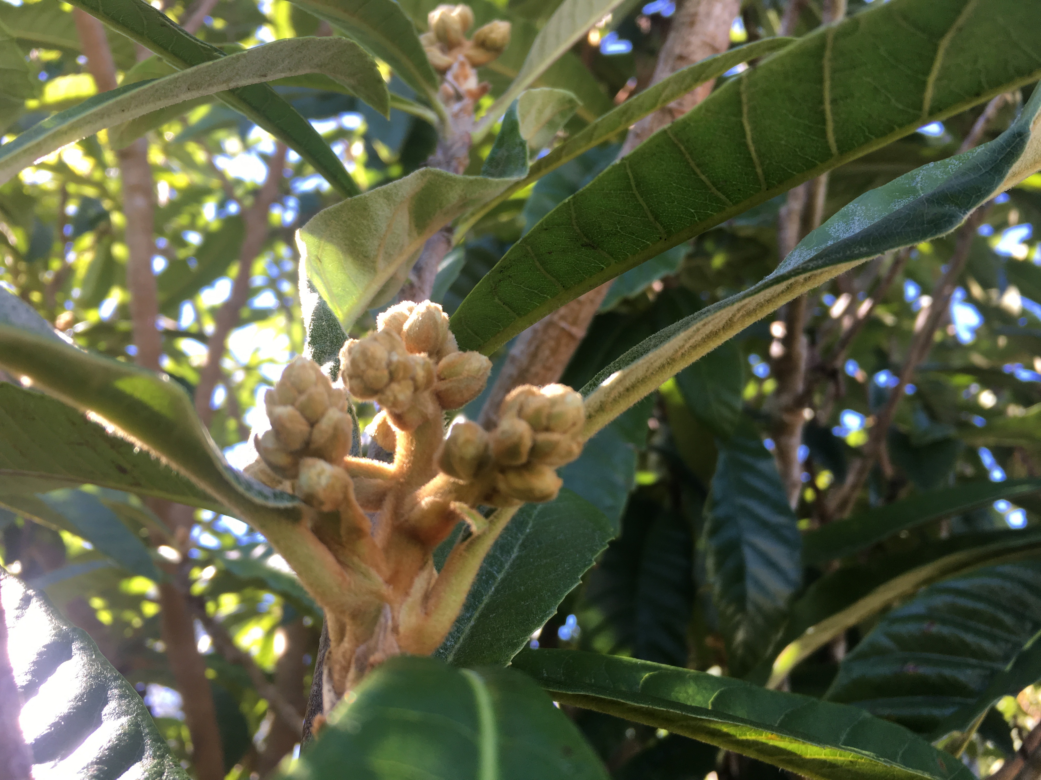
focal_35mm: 29
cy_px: 390
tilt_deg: +44.2
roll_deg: +1.3
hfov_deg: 61.7
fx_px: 872
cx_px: 520
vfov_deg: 48.2
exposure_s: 1/120
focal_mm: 4.15
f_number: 2.2
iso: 25
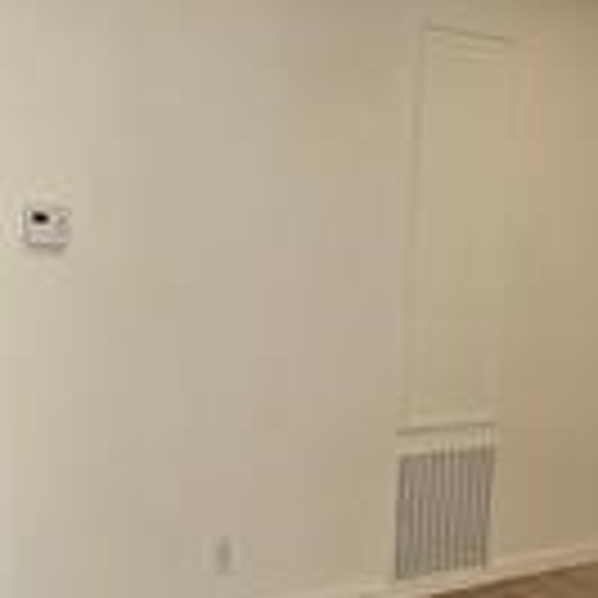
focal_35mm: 52
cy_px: 391
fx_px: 1016
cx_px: 227
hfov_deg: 32.6
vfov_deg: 32.6
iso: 50
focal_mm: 5.4
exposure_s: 1/120
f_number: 1.8
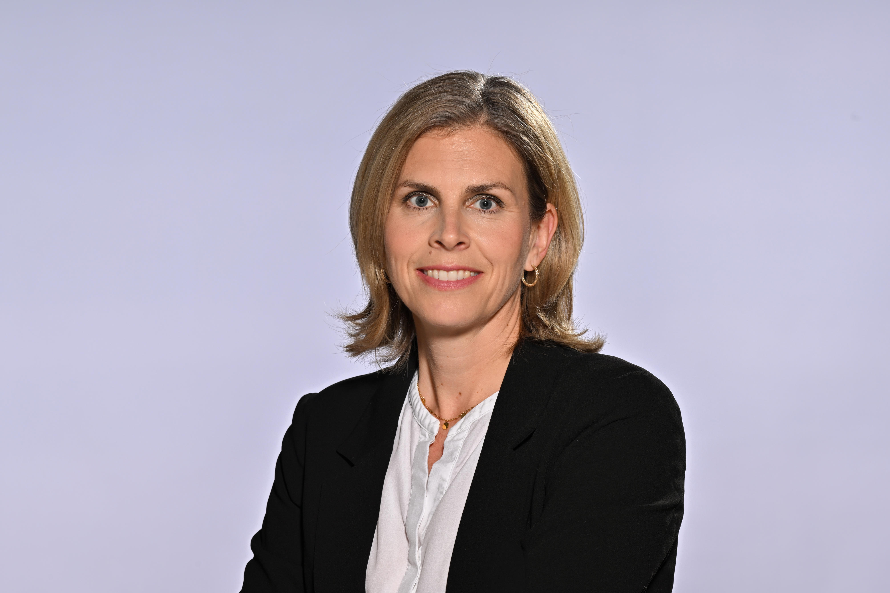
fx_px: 5932
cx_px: 445
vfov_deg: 5.7
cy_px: 296
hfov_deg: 8.6
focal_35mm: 240
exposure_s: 1/160
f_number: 10
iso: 200
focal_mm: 240
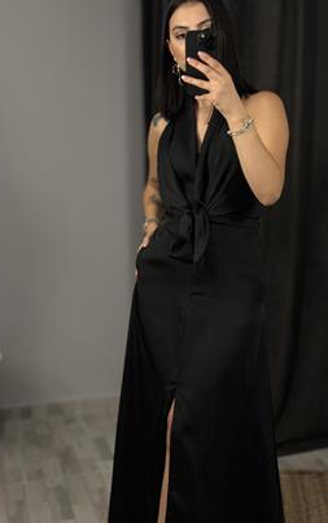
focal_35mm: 52
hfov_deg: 24.9
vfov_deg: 38.8
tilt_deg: -27.3
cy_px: 262
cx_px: 170
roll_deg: +1.2
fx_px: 743
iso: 80
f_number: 1.78
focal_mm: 6.86
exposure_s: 1/100
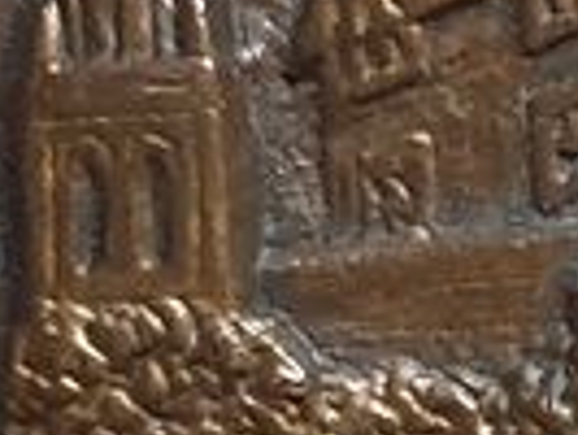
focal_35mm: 195
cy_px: 461
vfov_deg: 7.6
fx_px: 3259
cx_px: 1117
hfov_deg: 9.5
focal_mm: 4.3
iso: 250
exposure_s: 1/50
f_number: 2.4
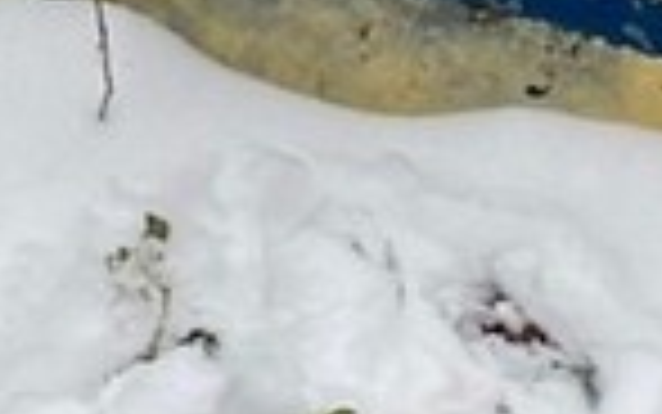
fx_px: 3465
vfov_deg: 6.3
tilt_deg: -22.0
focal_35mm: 192
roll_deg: +2.9
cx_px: 423
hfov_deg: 10.9
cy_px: -832
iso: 50
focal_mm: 4.25
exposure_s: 1/122
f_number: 1.8
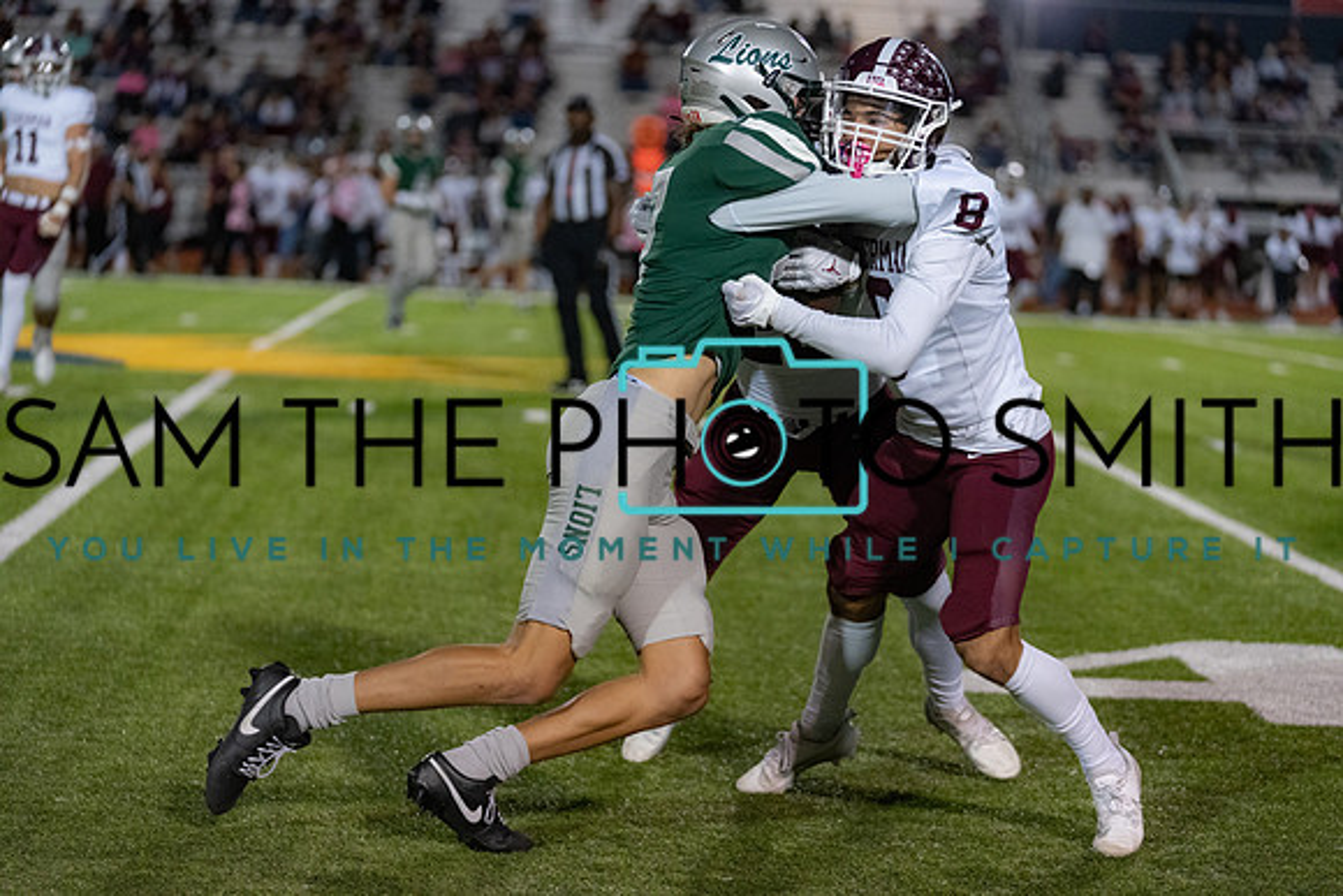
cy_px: 448
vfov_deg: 12.5
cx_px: 672
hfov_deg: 18.6
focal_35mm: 110
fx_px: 4104
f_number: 2.8
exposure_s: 1/1250
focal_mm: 110
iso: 5000
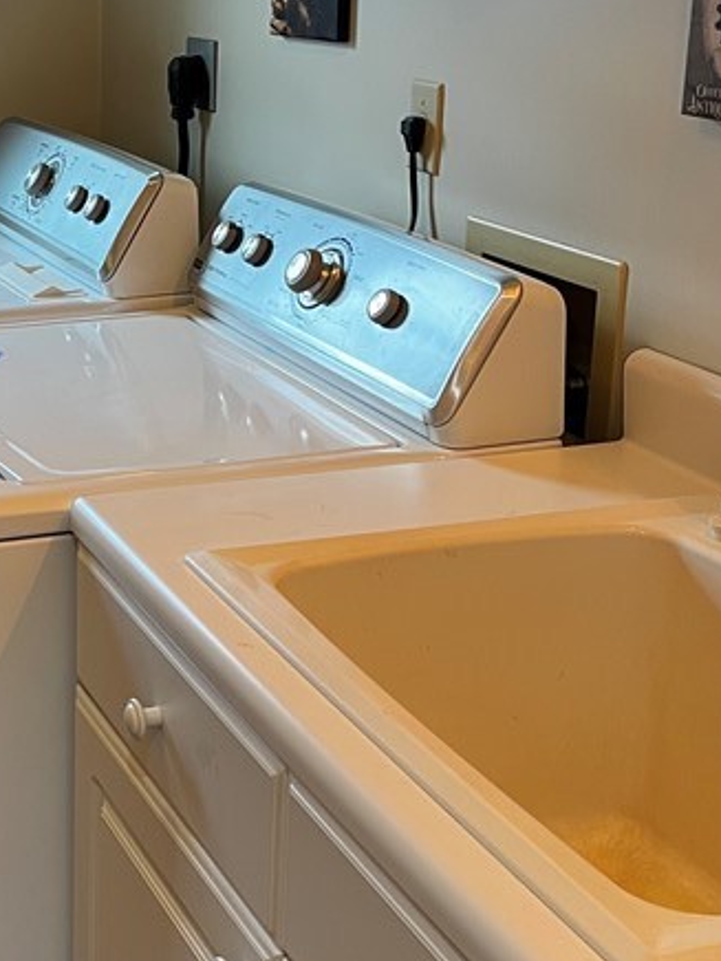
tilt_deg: -14.7
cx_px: -62
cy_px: 311
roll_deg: +1.3
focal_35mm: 61
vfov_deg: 31.4
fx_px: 1694
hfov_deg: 22.7
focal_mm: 5.1
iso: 100
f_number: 1.6
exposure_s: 1/60
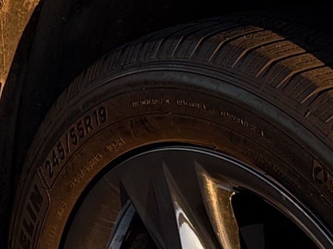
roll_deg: +2.6
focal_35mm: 184
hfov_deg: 10.5
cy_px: -52
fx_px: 1769
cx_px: -100
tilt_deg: -11.2
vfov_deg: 8.0
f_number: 1.6
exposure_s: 1/576
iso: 50
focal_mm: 5.96
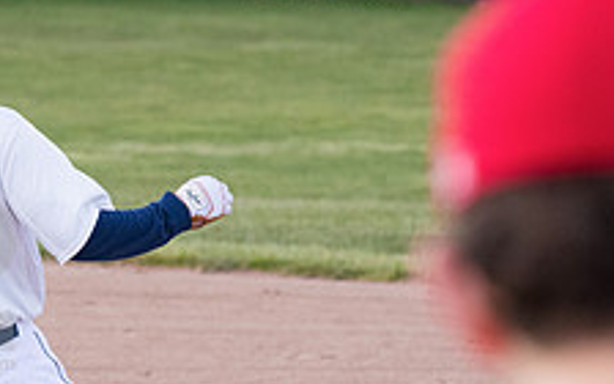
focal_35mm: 613
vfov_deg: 2.1
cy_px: 277
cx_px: -69
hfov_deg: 3.4
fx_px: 10258
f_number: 5.6
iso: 1000
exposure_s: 1/1600
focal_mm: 155
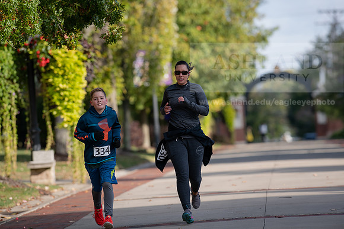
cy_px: 114
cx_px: 172
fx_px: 2867
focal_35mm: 300
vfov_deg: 4.6
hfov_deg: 6.9
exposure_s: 1/500
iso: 200
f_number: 5
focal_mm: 300
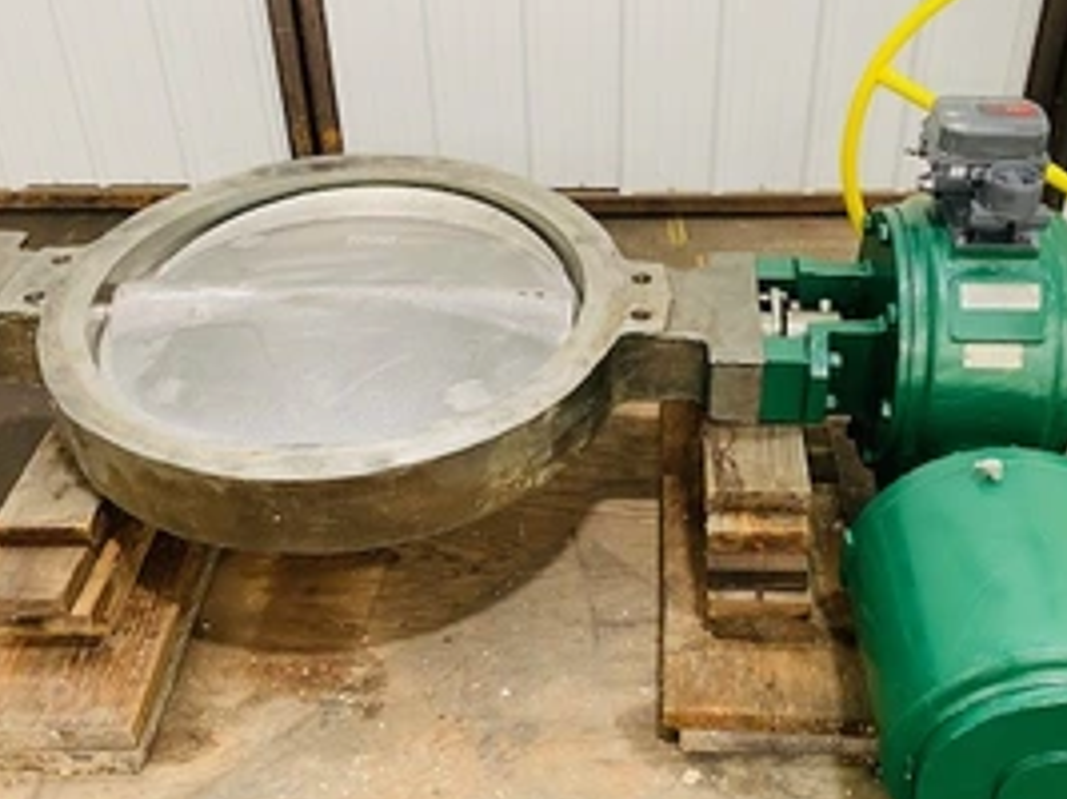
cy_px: 372
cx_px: 591
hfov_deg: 47.8
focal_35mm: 39
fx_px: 1202
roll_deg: +0.1
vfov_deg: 36.8
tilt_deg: -35.9
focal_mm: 4.25
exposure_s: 1/74
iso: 125
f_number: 1.8
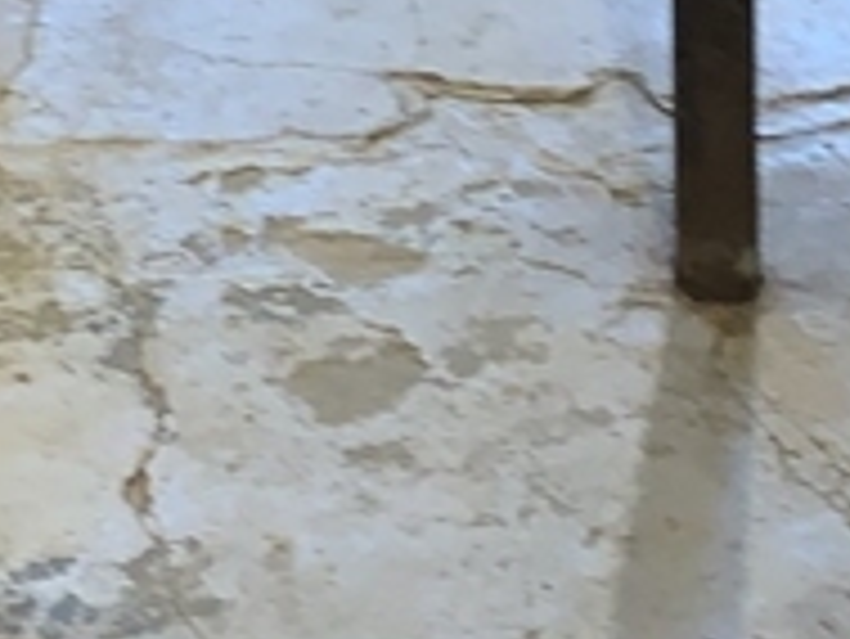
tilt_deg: -11.4
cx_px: 342
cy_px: -896
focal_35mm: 141
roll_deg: +2.1
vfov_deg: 9.4
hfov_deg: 14.0
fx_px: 3464
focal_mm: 4.25
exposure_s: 1/4
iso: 80
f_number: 1.8
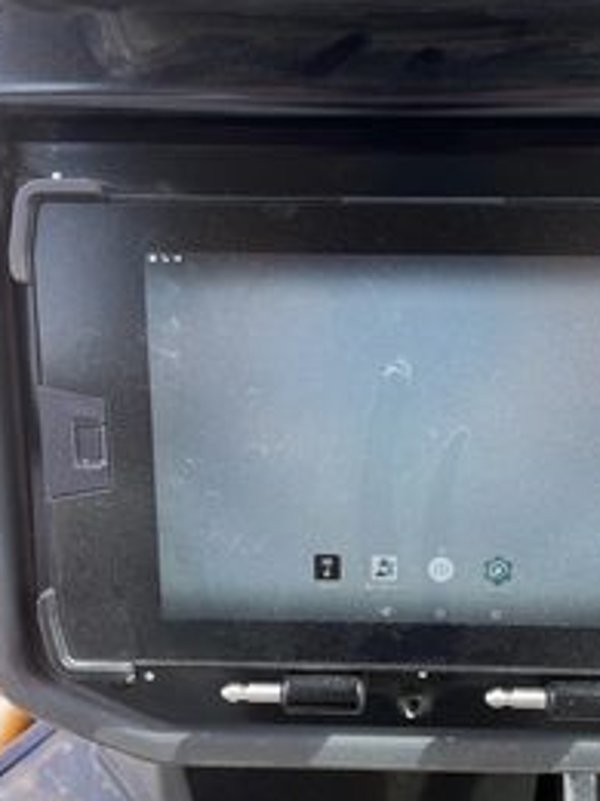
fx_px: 924
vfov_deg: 45.8
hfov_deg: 35.5
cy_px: 558
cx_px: 415
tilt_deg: -43.4
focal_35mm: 40
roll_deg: -0.4
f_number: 1.5
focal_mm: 5.7
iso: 50
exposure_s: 1/367
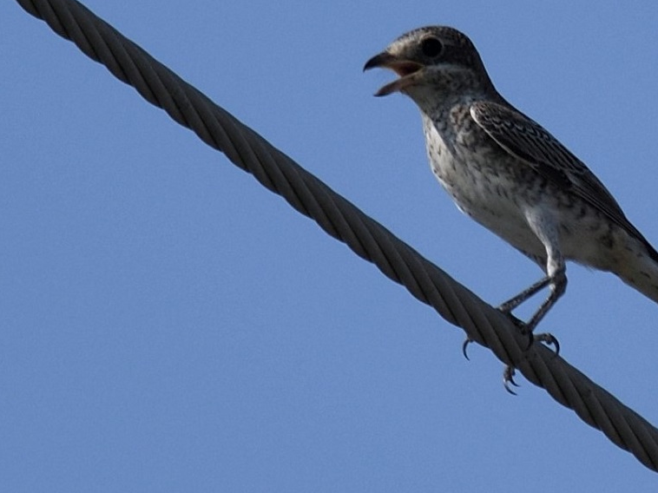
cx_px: 343
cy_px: 220
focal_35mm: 999
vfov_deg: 1.5
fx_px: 18984
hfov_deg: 2.0
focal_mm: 500
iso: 140
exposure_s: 1/1250
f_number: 6.7
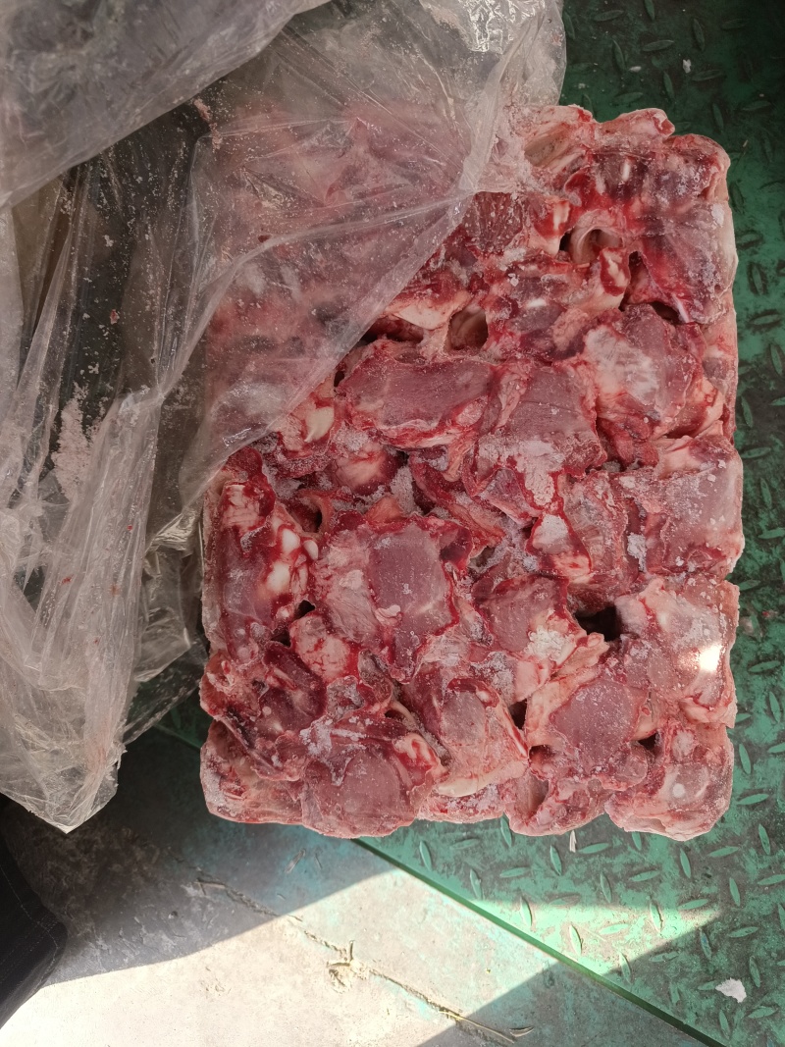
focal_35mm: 23
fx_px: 696
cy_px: 524
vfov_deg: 73.9
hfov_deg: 58.9
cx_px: 392
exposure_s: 1/100
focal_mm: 5.59
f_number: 1.88
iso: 320
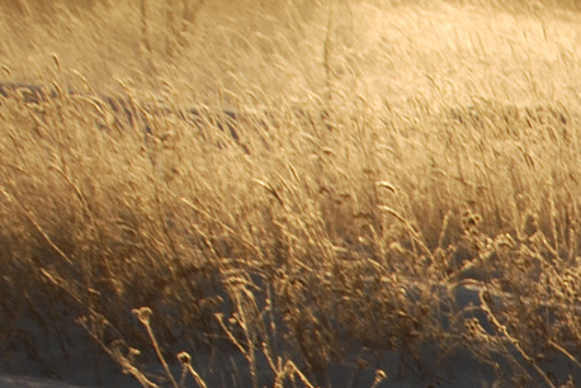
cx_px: 1111
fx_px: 4118
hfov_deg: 7.8
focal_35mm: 255
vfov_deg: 5.3
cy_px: 768
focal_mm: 38
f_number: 10
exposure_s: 1/400
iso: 100
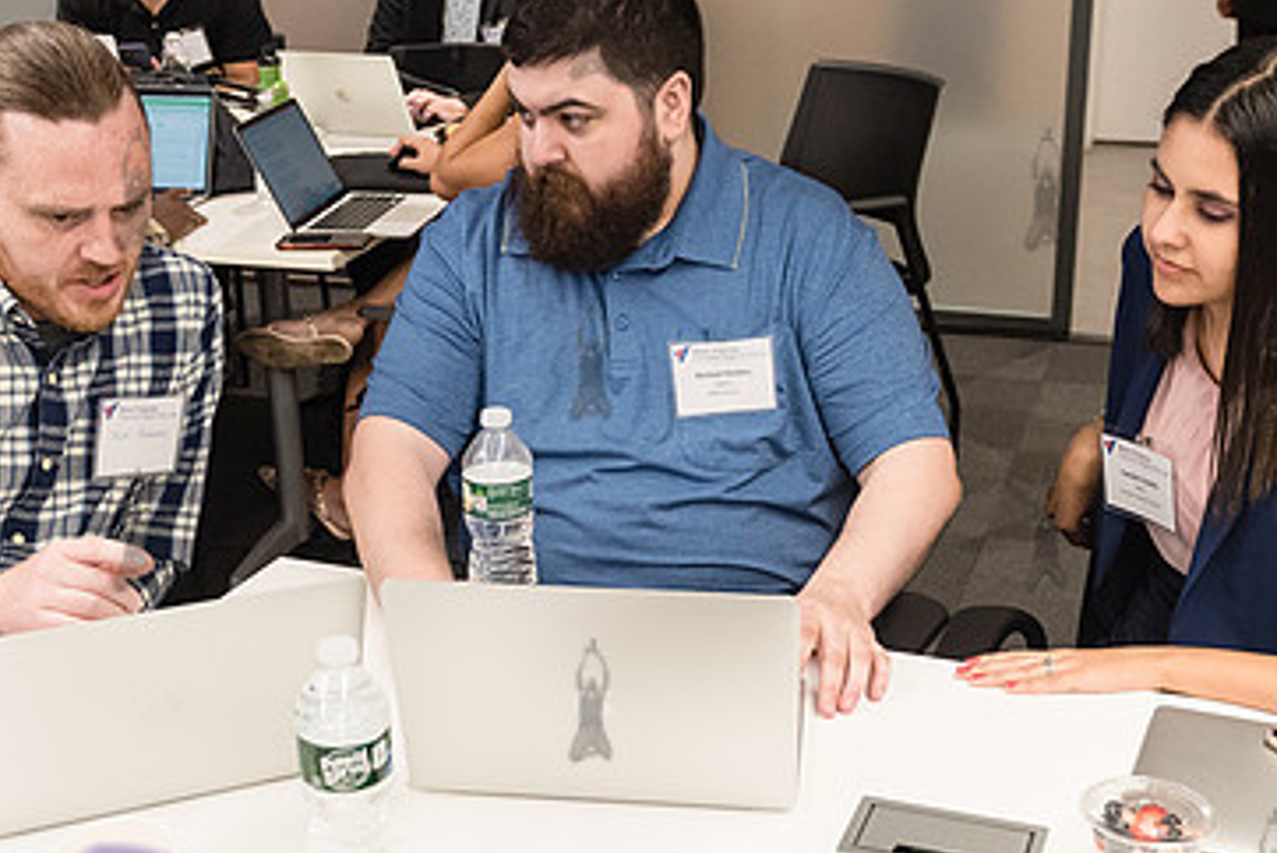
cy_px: 464
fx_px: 1917
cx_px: 610
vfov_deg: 25.1
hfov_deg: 36.8
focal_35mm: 54
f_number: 4.5
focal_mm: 28
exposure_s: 1/250
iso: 2500
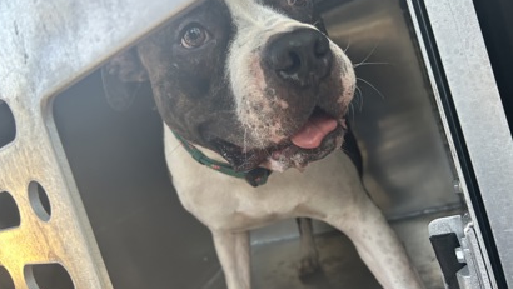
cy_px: 143
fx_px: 395
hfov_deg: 66.0
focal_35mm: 29
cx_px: 251
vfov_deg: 40.2
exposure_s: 1/121
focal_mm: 5.7
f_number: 1.5
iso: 80
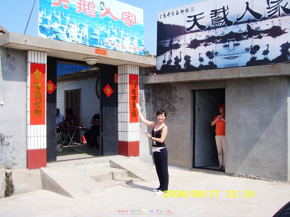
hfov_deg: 58.4
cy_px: 108
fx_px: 260
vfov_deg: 45.4
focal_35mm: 31
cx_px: 145
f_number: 6.3
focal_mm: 6.3
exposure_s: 1/209
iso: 50
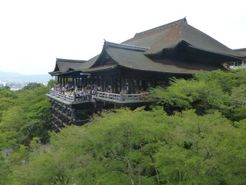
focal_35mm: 24
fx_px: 171
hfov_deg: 71.6
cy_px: 92
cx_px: 123
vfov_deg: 56.8
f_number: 4
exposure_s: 1/125
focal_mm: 4.3
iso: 160
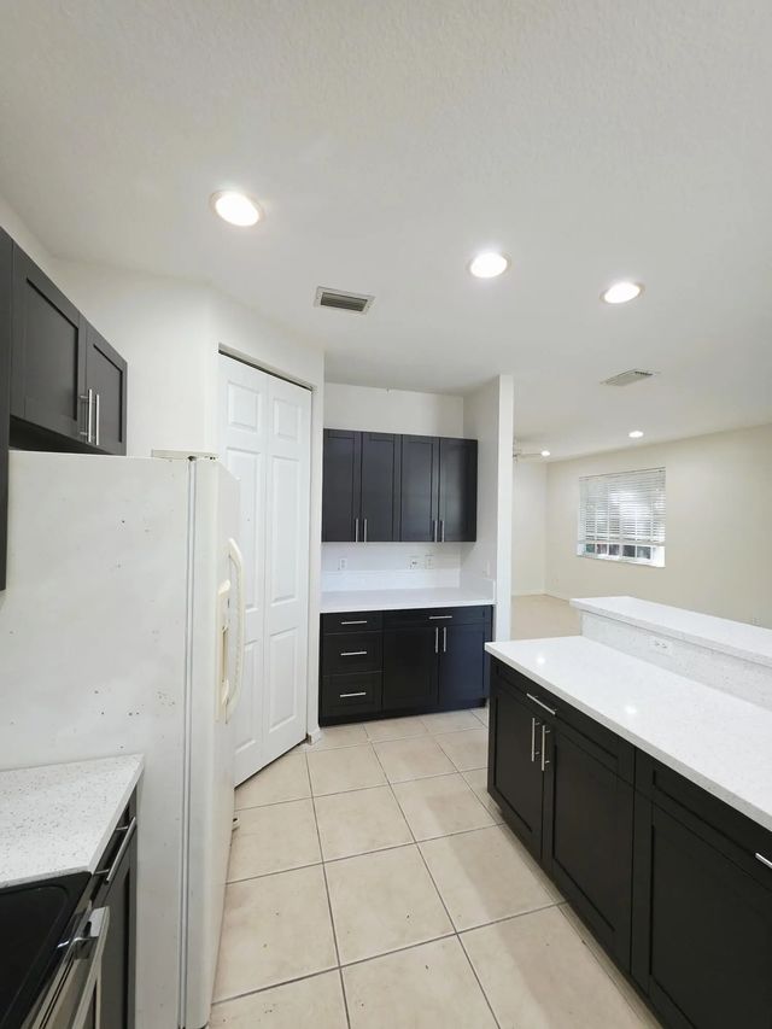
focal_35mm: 13
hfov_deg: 89.9
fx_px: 386
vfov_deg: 106.2
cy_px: 514
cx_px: 386
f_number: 1.9
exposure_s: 1/120
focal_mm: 2.2
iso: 200
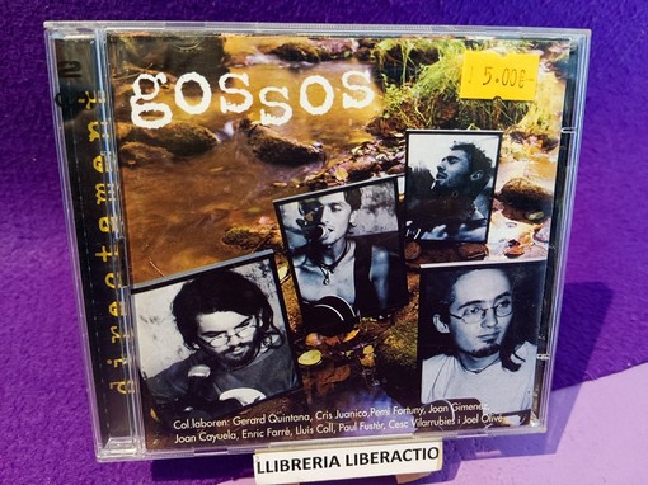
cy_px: 242
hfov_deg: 67.3
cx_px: 324
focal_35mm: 26
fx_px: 486
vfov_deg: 53.0
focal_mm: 3.96
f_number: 1.8
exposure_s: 1/33.3
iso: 1157
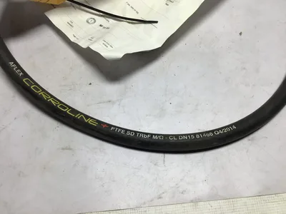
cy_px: 107
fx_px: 256
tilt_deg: -65.9
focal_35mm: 31
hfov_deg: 58.4
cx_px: 143
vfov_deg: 45.4
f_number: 2.4
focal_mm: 3.3
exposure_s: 1/162
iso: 25
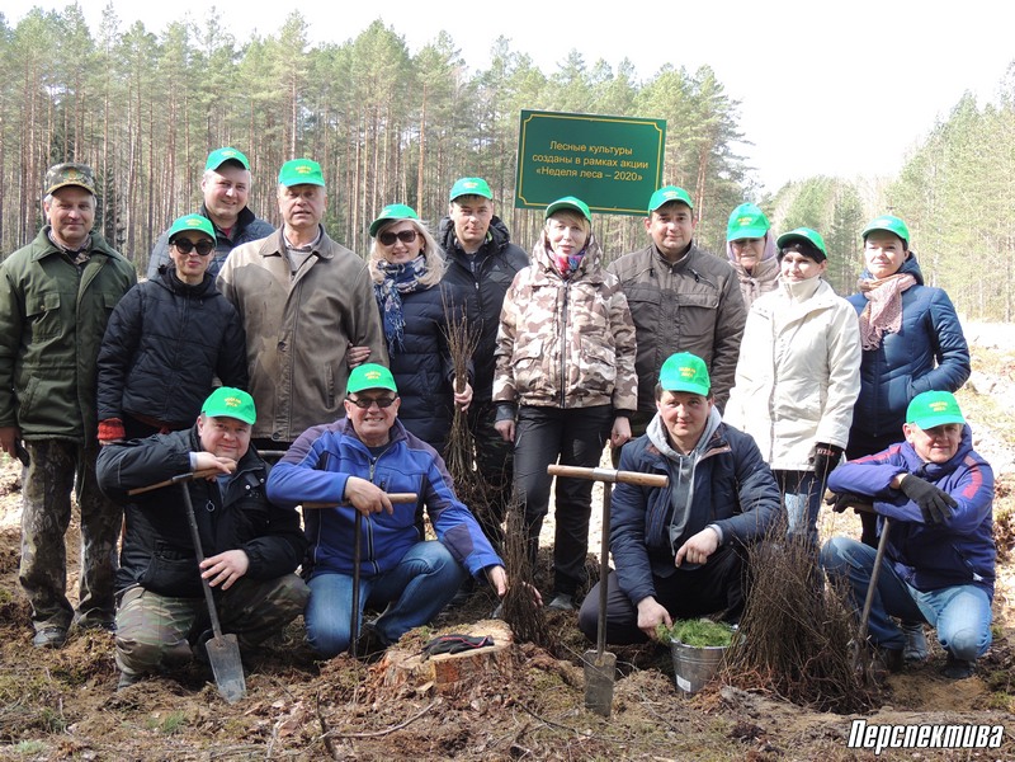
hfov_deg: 38.2
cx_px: 508
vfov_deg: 29.1
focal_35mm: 50
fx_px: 1466
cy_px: 381
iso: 100
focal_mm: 8.9
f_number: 3.6
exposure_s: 1/125
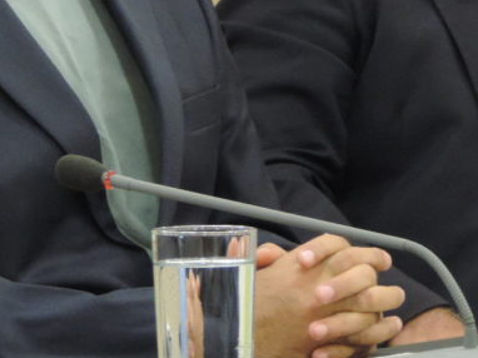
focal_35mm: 496
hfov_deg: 4.0
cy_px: -69
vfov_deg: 3.0
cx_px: 219
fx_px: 6845
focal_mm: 33
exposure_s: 1/20
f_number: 4.6
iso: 800
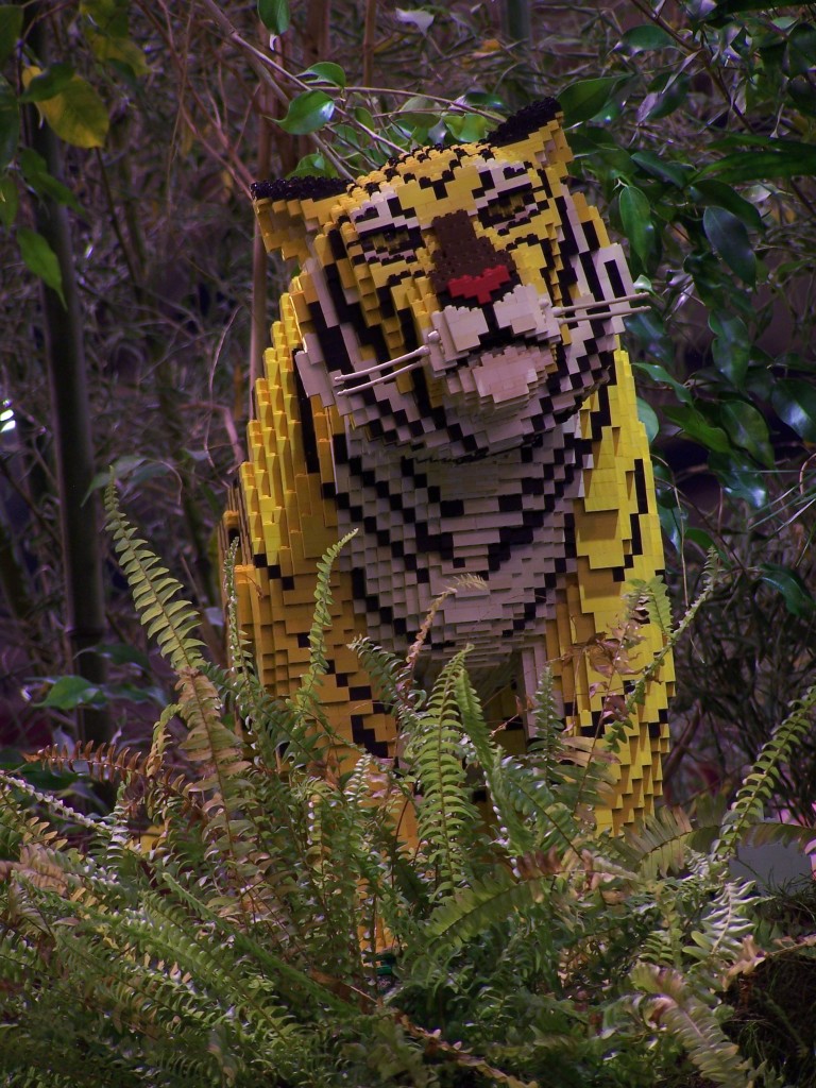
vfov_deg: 6.5
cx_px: 408
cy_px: 544
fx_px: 9649
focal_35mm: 307
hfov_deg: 4.8
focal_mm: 51
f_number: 3.6
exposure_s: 1/2
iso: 80
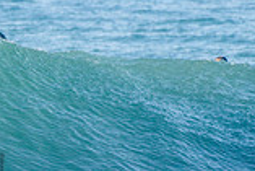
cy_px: 144
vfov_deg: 0.7
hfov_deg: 1.1
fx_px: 13102
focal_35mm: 1848
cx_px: -167
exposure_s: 1/1600
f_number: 5.6
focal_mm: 500
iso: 360
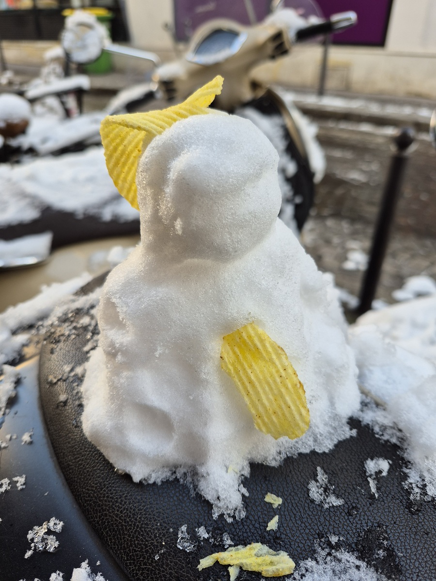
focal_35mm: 23
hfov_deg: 58.9
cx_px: 218
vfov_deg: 73.9
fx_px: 386
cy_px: 290
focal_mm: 5.4
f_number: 1.8
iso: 50
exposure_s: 1/180
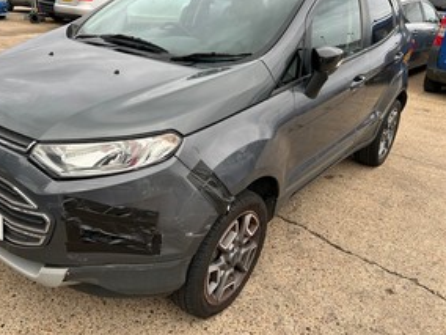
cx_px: 176
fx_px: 412
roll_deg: -2.1
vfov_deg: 44.1
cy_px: 145
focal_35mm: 32
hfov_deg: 56.3
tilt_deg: -20.9
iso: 50
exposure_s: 1/370
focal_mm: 5.7
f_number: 1.5
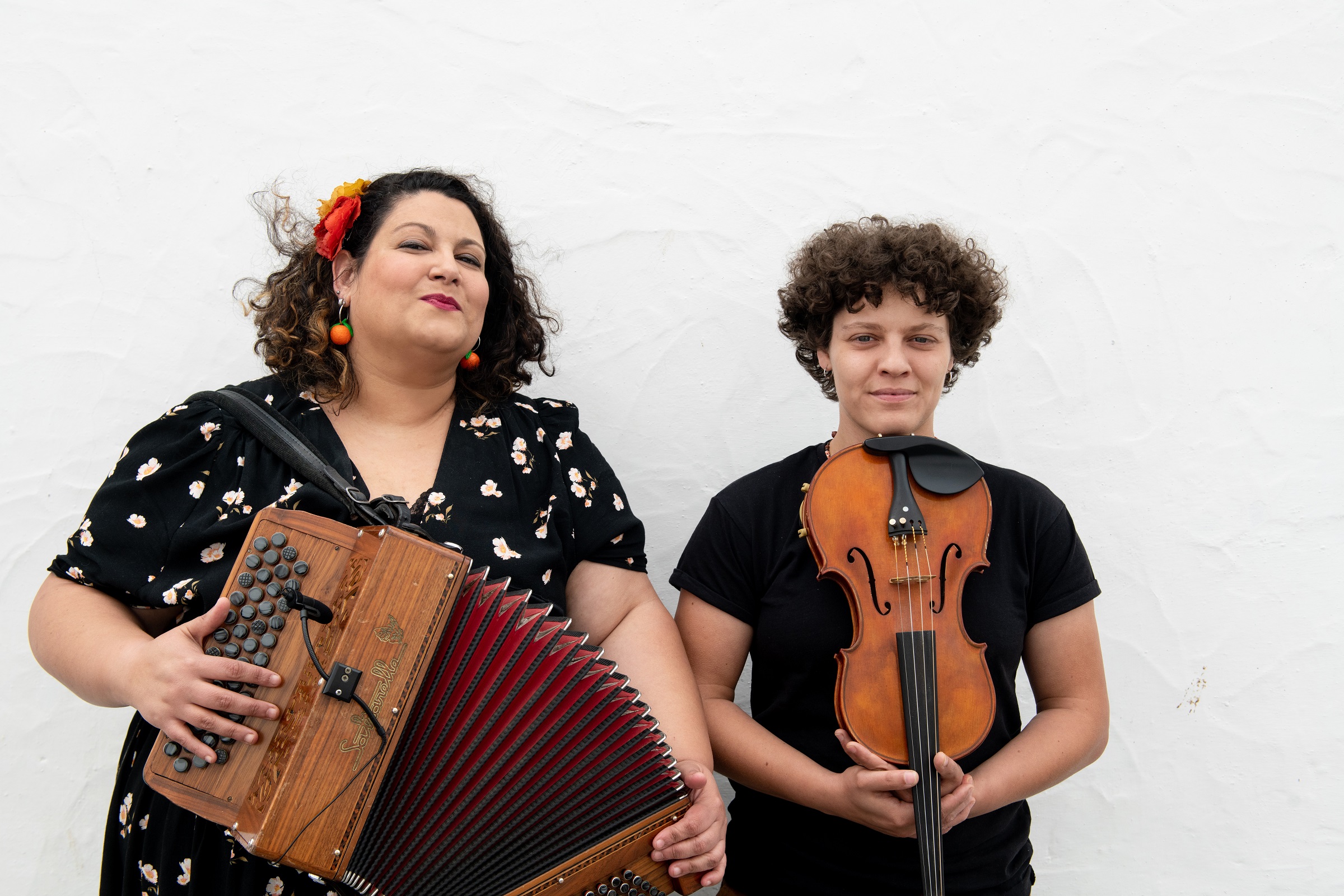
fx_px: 1419
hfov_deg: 50.7
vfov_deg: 35.1
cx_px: 672
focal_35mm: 38
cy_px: 448
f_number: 5.6
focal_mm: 38
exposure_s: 1/320
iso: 200
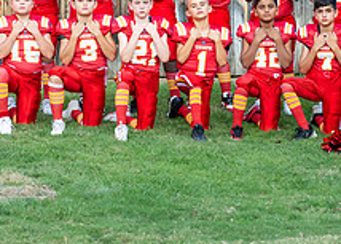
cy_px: 49
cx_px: 113
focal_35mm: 148
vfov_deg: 9.7
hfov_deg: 13.5
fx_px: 1434
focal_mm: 50
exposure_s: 1/500
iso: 320
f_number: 3.2
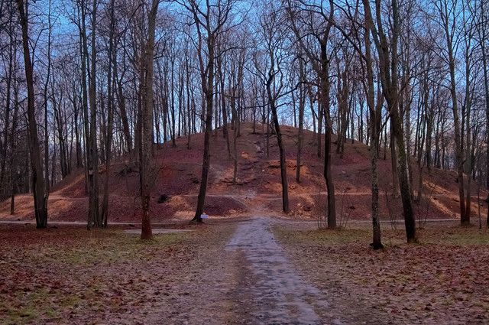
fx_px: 516
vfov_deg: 35.0
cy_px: 162
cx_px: 244
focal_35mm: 38
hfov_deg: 50.7
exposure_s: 1/50
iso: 800
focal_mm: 25.6
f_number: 4.5
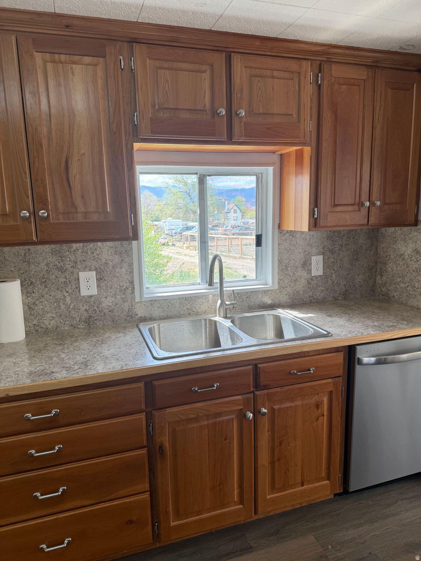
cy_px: 280
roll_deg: +1.3
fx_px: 389
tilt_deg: -10.3
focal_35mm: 24
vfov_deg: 71.6
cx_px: 210
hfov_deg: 56.8
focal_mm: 6.76
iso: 100
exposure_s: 1/350
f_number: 1.78
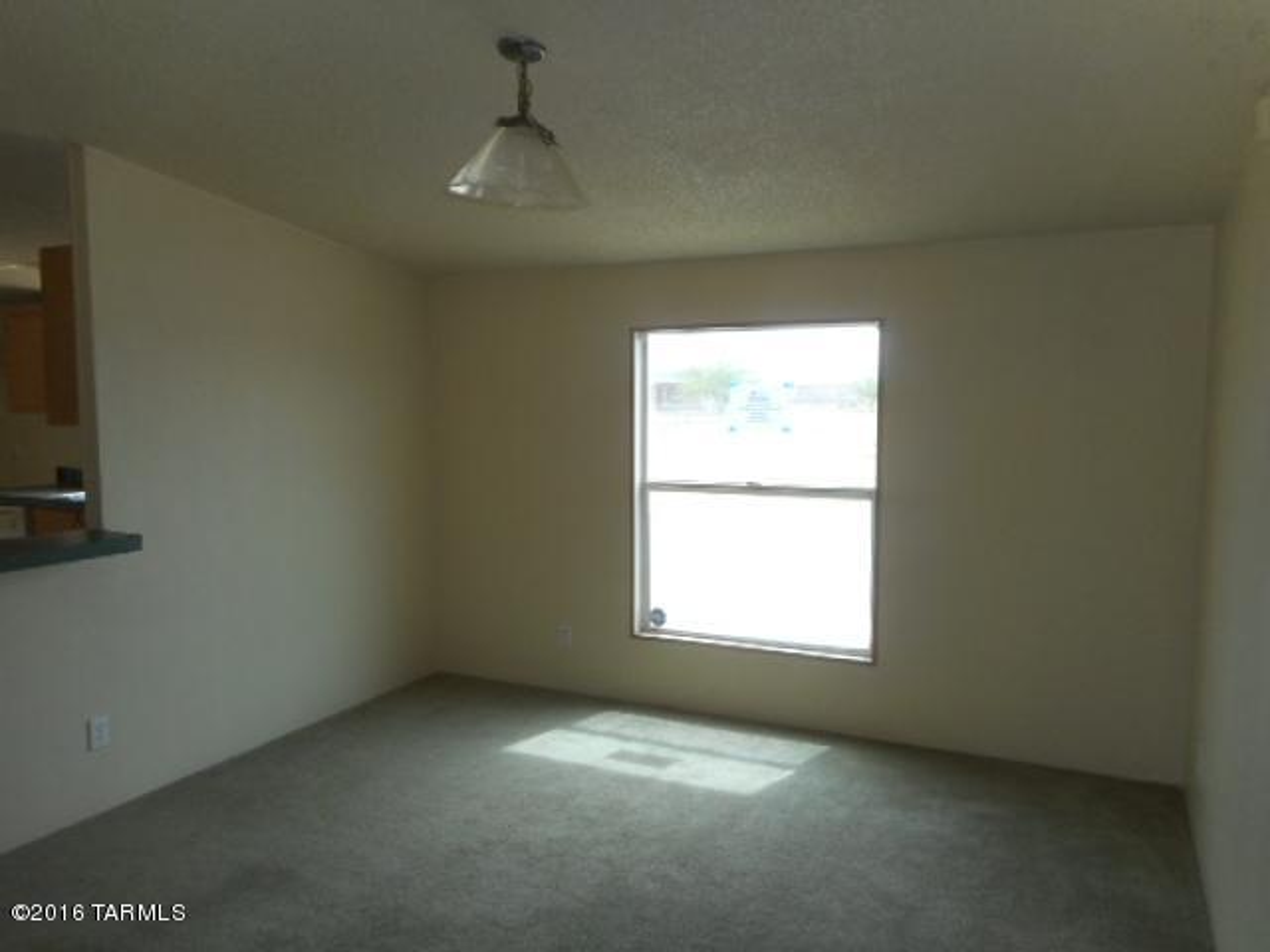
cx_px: 635
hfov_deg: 69.4
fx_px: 917
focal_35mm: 25
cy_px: 476
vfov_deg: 54.9
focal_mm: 4.5
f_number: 3.7
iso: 80
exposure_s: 1/60
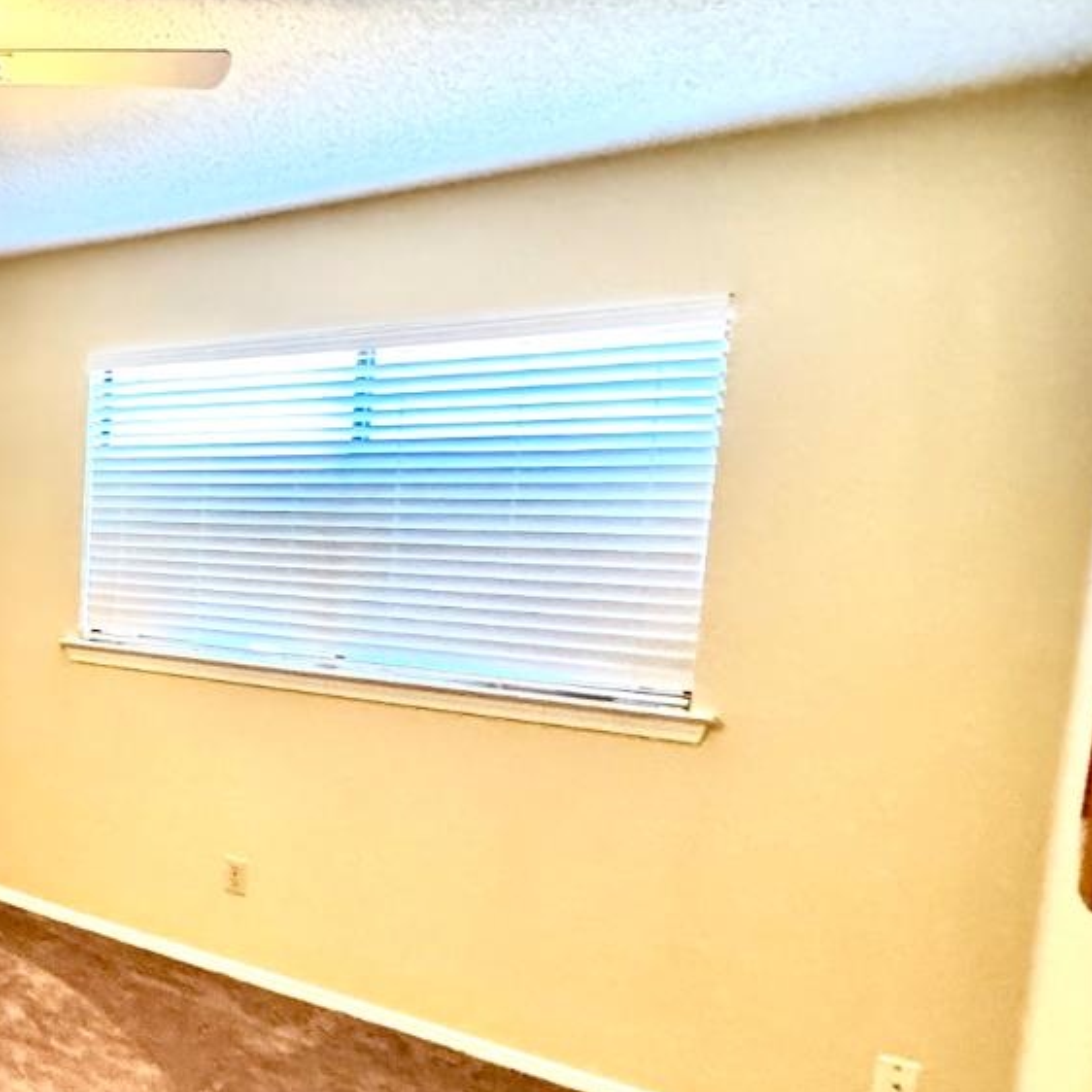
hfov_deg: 37.8
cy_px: 638
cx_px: -210
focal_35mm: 33
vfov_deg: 49.5
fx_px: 1178
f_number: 2.2
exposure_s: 1/60
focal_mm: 2.22
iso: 1000
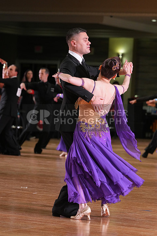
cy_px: 118
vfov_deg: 12.2
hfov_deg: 8.1
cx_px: 78
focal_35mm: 169
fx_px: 1105
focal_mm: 169
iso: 2500
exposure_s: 1/200
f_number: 5.6
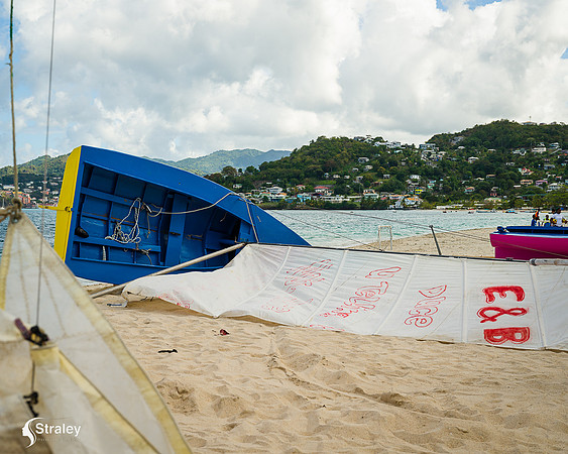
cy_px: 227
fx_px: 889
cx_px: 284
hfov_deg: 35.4
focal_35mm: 53
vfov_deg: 28.6
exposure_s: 1/320
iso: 100
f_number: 6.3
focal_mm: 47
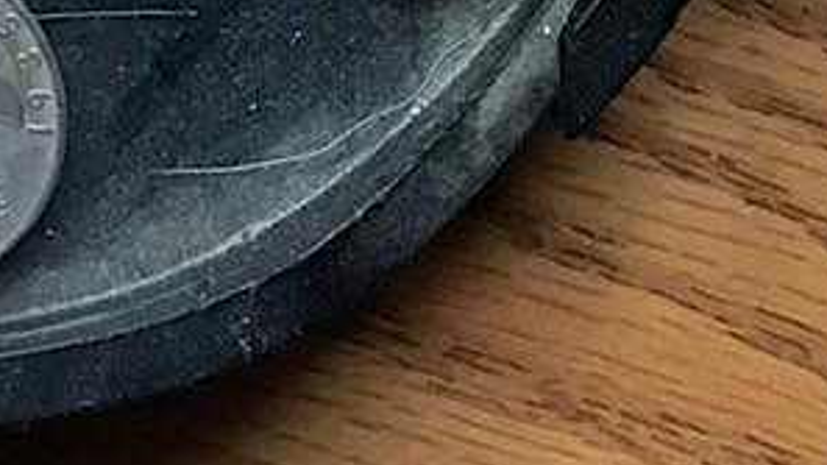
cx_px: -660
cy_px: -546
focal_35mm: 149
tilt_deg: -84.4
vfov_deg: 7.7
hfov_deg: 13.1
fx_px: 3267
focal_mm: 4.15
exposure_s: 1/30
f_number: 2.2
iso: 160
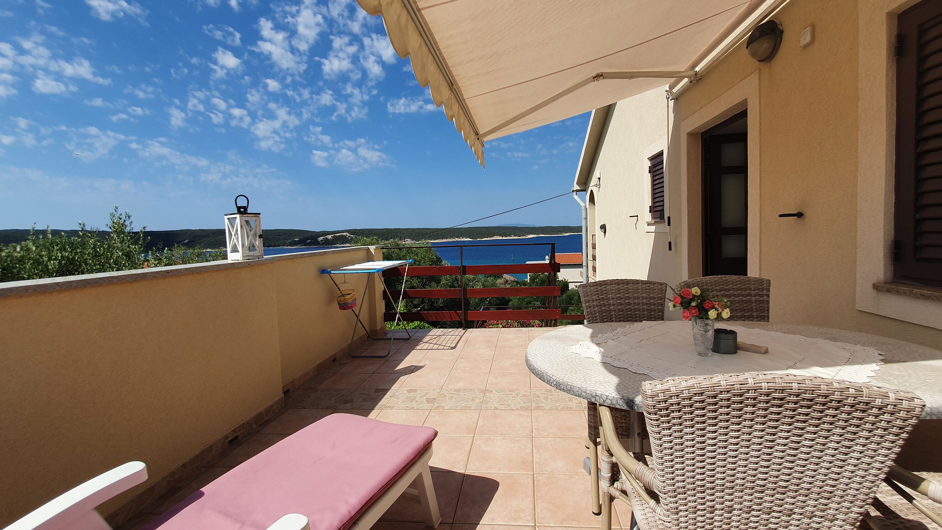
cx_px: 485
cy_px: 251
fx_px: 375
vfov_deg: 70.5
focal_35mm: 15
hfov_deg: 103.0
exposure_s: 1/1544
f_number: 2.2
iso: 50
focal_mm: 1.8
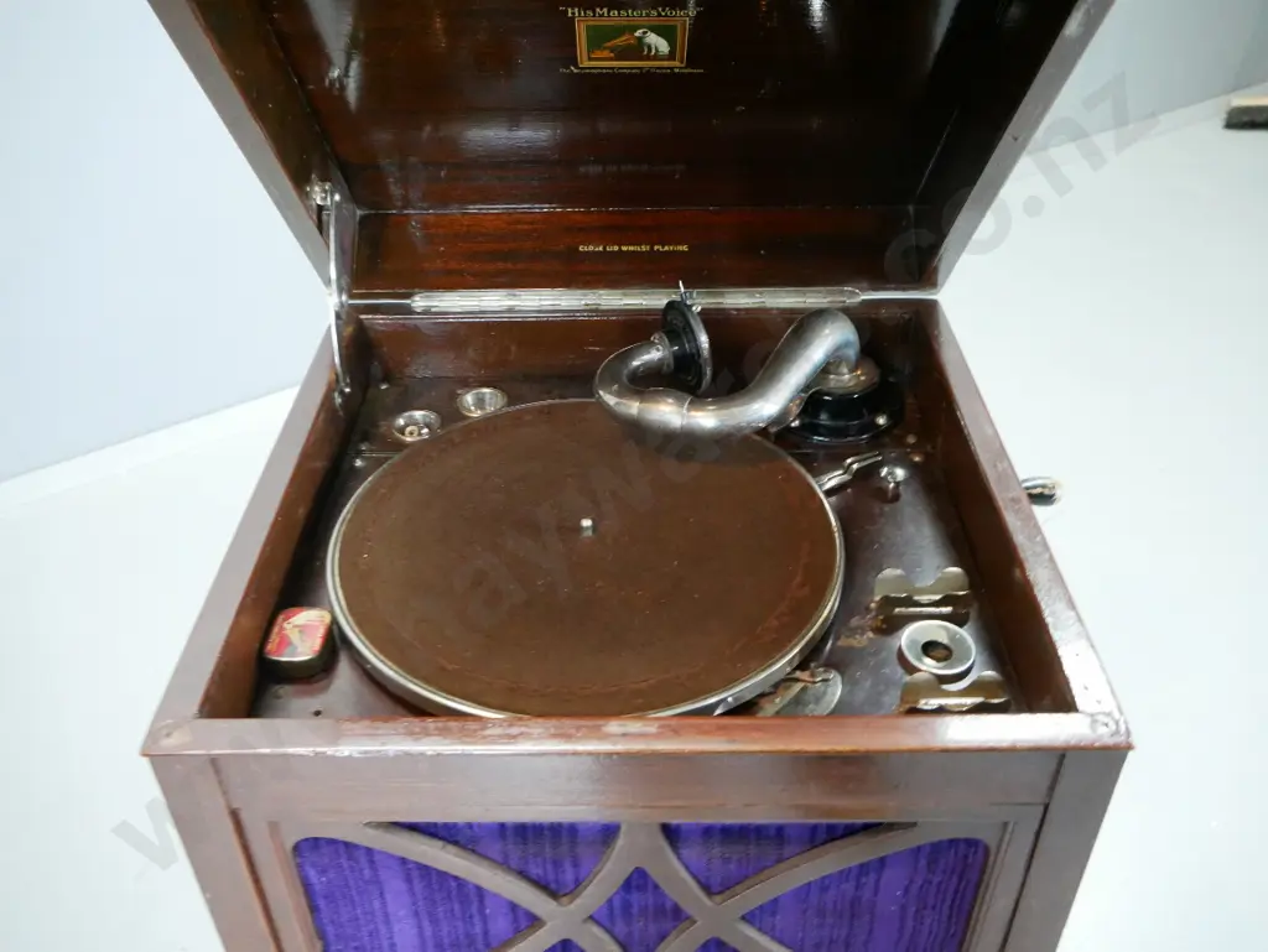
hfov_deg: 53.9
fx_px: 1246
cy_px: 476
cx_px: 634
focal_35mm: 34
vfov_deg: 41.8
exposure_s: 1/20
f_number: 5.6
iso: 3200
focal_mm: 17
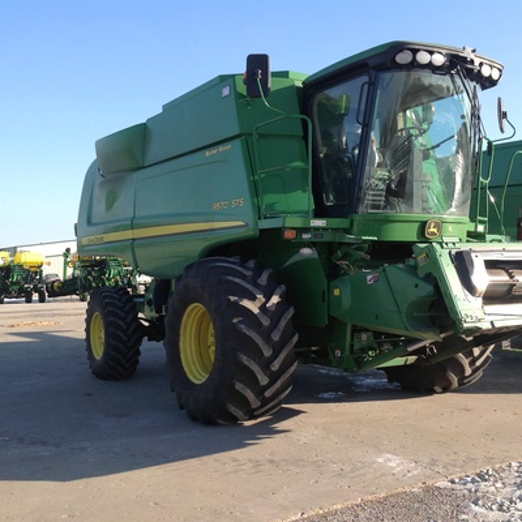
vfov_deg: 40.0
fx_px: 717
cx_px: 304
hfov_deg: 39.9
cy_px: 264
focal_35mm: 42
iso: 50
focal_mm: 4.28
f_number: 2.4
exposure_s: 1/889
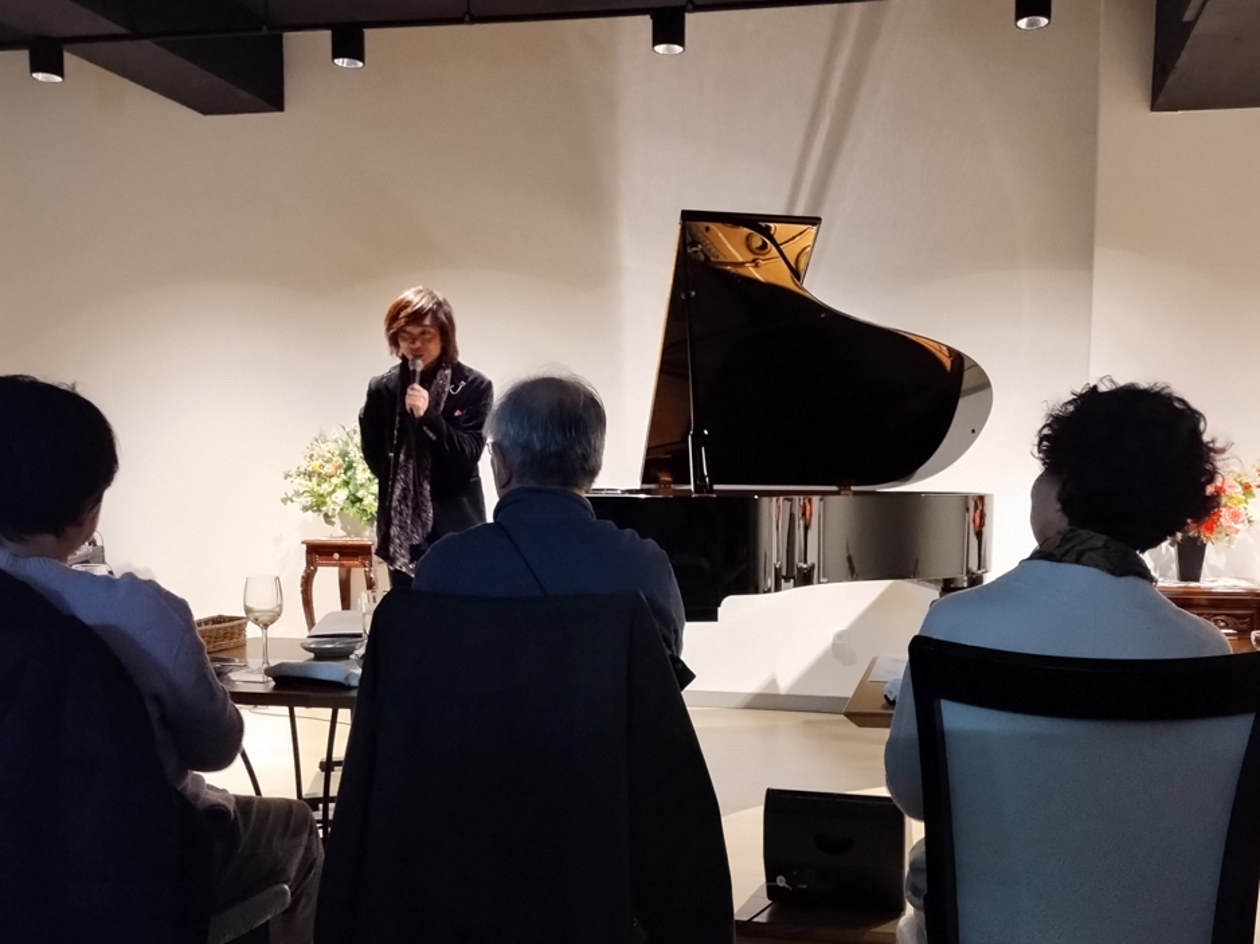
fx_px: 1164
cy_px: 580
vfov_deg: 43.8
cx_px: 733
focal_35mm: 32
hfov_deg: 56.5
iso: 378
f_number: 1.7
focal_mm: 4.71
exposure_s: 1/20
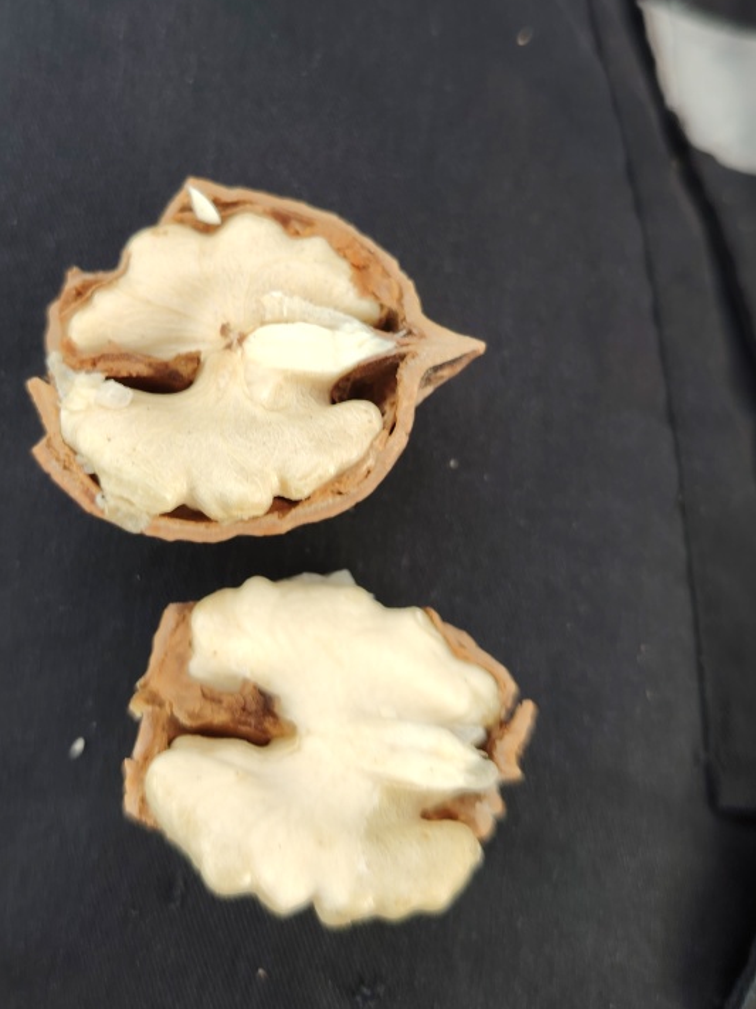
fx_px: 1049
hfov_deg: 39.4
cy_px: 395
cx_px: 282
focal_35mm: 36
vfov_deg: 51.0
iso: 119
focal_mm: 5.25
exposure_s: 1/100
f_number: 1.75
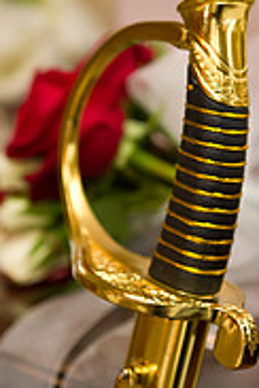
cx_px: 101
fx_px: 1586
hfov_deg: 9.3
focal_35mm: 147
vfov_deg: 14.0
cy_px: 225
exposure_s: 1/125
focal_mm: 60
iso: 1600
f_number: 3.2
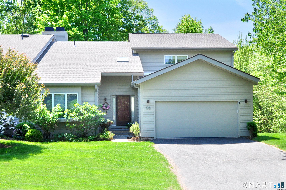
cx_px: 143
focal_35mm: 30
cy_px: 95
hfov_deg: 62.0
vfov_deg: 43.5
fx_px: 238
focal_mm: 20
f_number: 8
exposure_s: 1/320
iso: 640
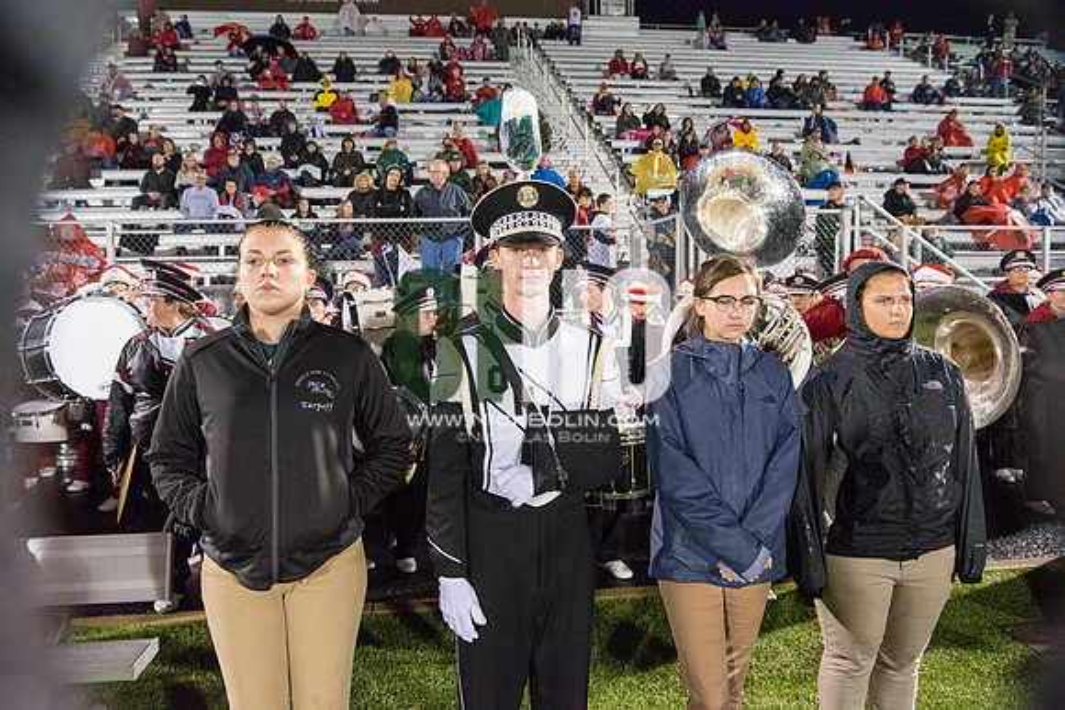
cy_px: 355
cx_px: 532
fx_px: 828
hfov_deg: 65.5
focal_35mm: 28
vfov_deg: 46.4
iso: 5000
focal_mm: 28
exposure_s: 1/200
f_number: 5.6
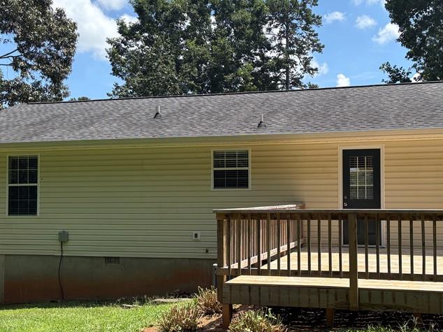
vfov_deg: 34.3
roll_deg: +0.3
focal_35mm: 42
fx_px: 537
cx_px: 279
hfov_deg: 44.4
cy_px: 179
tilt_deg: +0.9
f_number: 1.6
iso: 50
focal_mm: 5.96
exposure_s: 1/2283
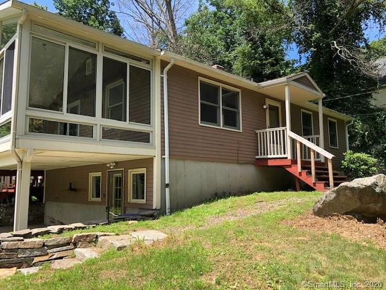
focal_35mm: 28
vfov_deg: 49.7
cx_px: 193
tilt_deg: +8.0
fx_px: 312
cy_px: 145
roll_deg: +0.4
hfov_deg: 63.4
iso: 20
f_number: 1.8
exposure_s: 1/657
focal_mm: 4
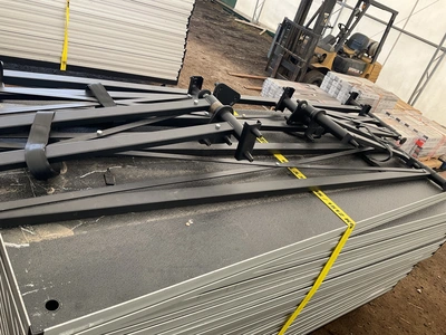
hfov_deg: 61.7
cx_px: 223
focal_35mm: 29
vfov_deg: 48.2
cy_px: 168
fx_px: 374
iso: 25
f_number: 1.8
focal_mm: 3
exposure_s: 1/122
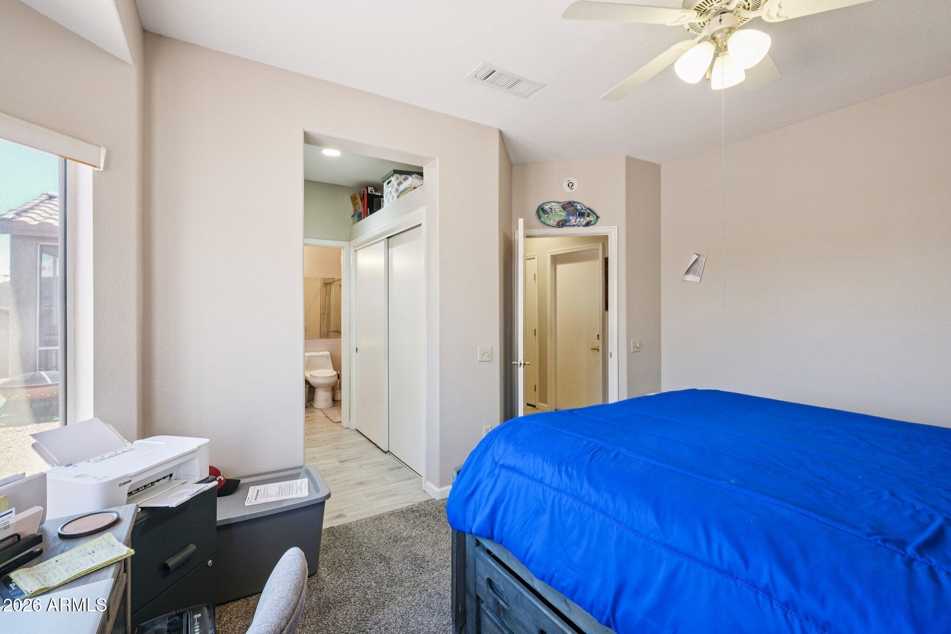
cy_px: 317
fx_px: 396
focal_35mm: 15
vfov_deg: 77.3
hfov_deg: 100.4
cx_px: 476
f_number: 8
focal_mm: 10
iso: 400
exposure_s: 1/8
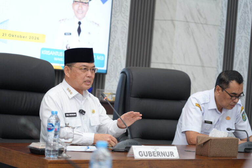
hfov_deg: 19.4
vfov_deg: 13.1
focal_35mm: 105
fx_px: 735
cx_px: 126
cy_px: 84
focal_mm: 105
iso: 3200
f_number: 4
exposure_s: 1/160
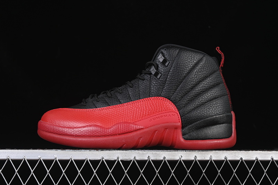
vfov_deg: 18.2
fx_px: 579
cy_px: 92
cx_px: 139
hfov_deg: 27.0
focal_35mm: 75
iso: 160
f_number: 6.3
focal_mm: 50
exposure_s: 1/60
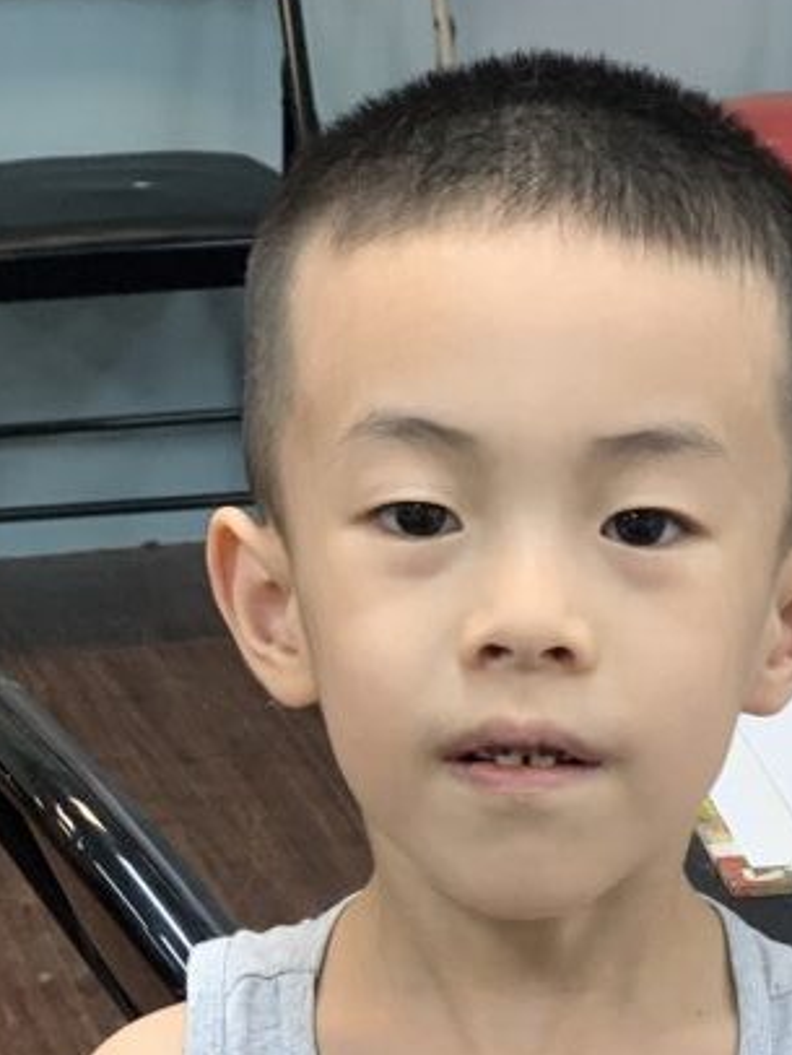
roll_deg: -0.7
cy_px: 1221
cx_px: 657
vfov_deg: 14.9
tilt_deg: -27.4
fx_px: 3901
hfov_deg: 11.5
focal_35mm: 128
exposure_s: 1/122
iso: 80
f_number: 2.4
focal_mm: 6
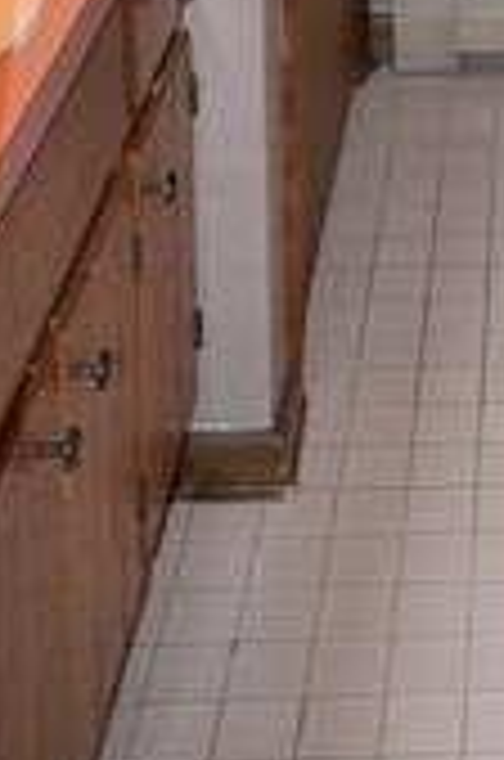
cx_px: 734
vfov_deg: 18.6
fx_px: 1914
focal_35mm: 91
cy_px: -522
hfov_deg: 14.1
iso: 1250
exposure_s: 1/60
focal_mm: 17
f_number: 2.8
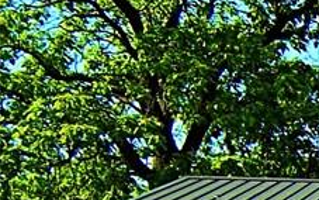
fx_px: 1374
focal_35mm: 158
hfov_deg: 11.4
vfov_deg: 8.1
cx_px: 718
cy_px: 327
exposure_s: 1/750
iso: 80
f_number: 3.4
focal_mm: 5.5
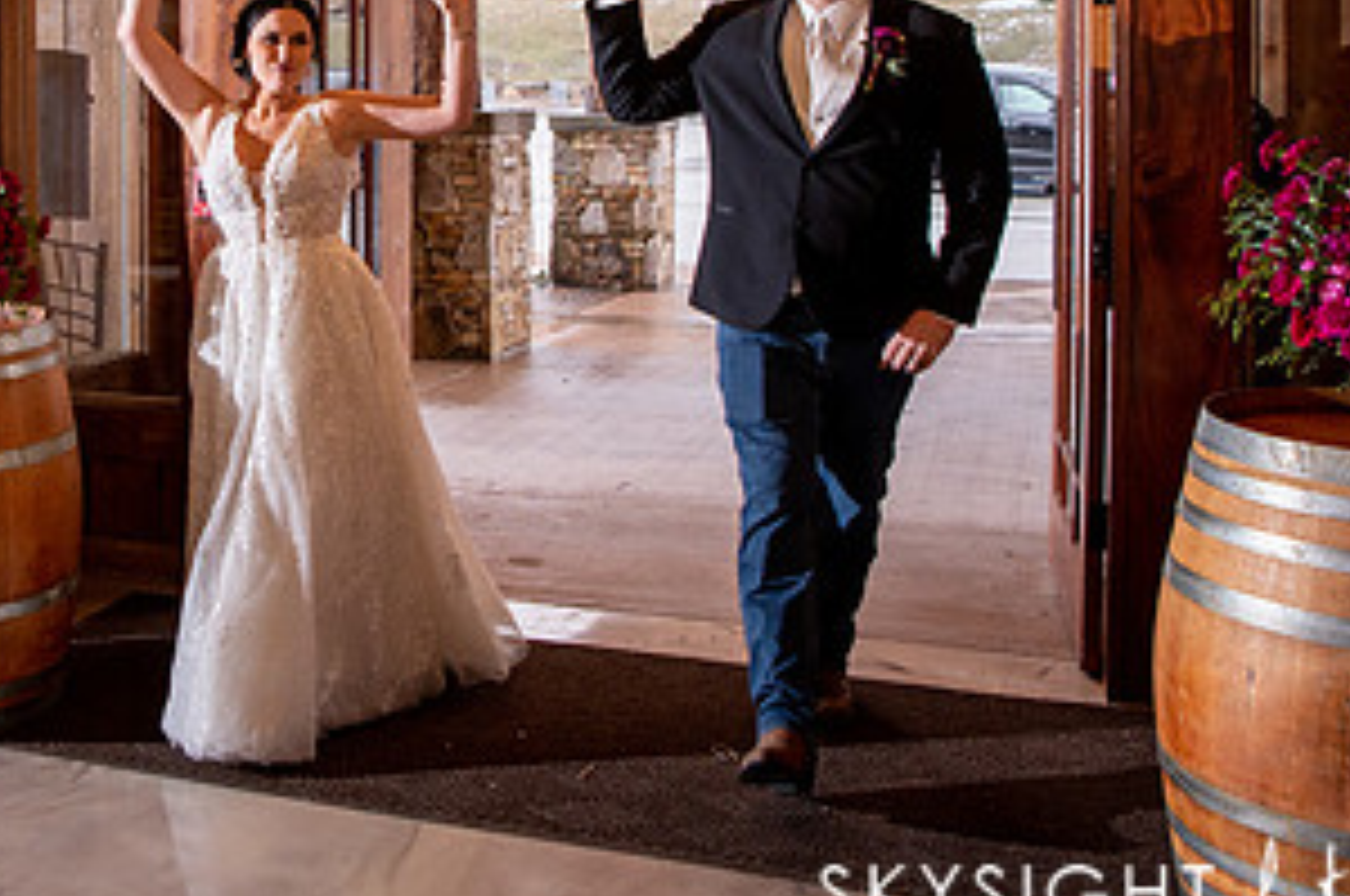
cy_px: 135
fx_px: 1760
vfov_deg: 27.8
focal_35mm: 47
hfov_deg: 40.4
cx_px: 293
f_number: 4.5
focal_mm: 24
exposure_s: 1/200
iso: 1600
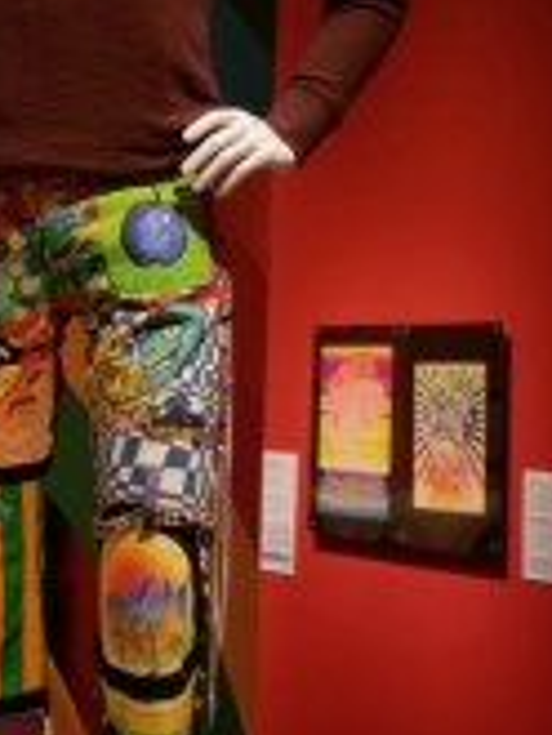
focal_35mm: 63
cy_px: 276
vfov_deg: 30.6
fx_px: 1338
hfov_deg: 23.0
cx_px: 120
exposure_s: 1/11
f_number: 1.7
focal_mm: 4.25
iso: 250
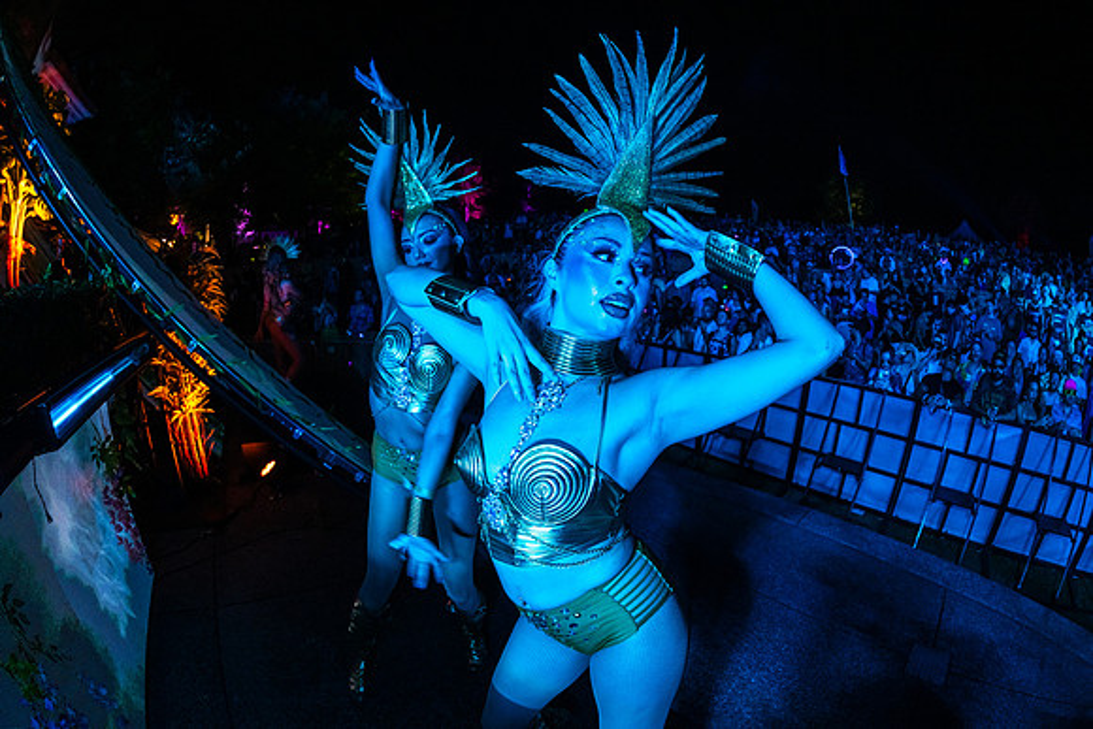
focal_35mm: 15
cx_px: 546
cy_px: 364
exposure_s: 1/80
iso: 3200
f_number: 4.5
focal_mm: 15
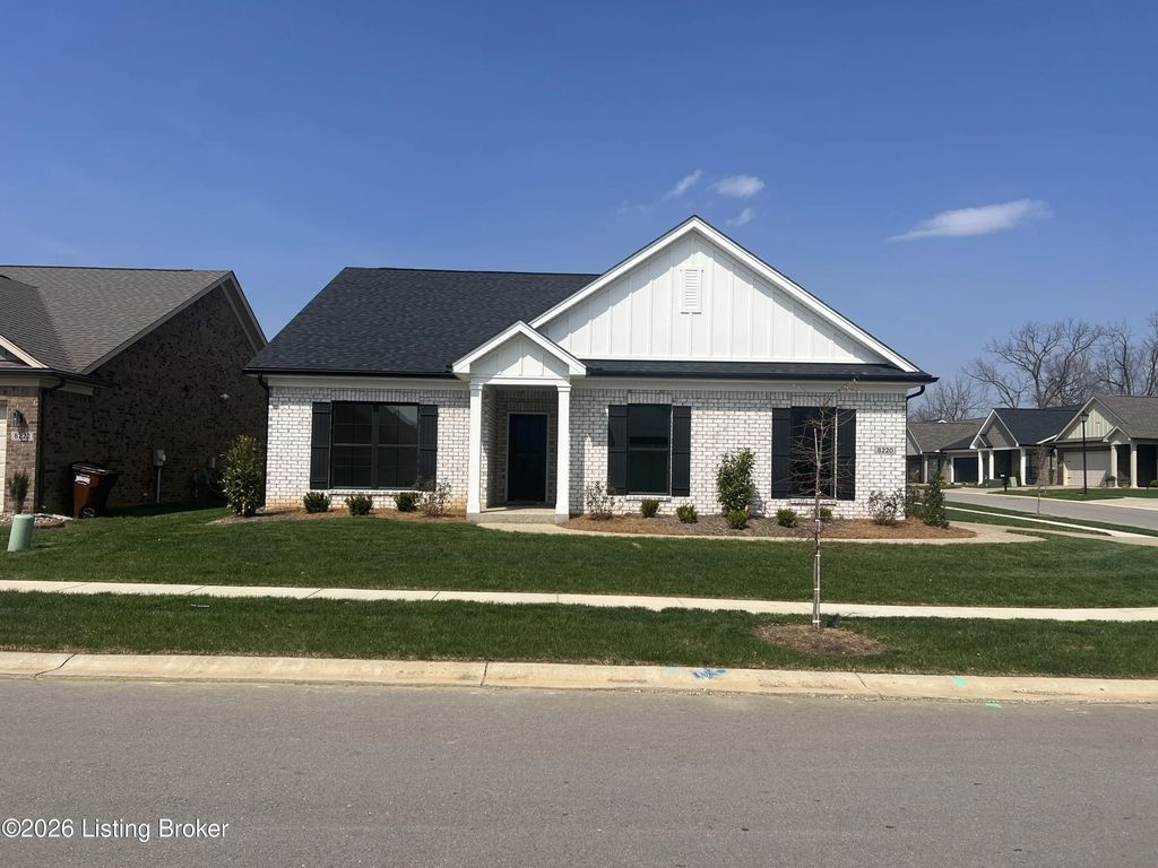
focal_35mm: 26
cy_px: 434
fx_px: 870
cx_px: 579
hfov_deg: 67.3
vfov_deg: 53.1
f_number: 1.5
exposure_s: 1/6993
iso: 50
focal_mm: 5.7
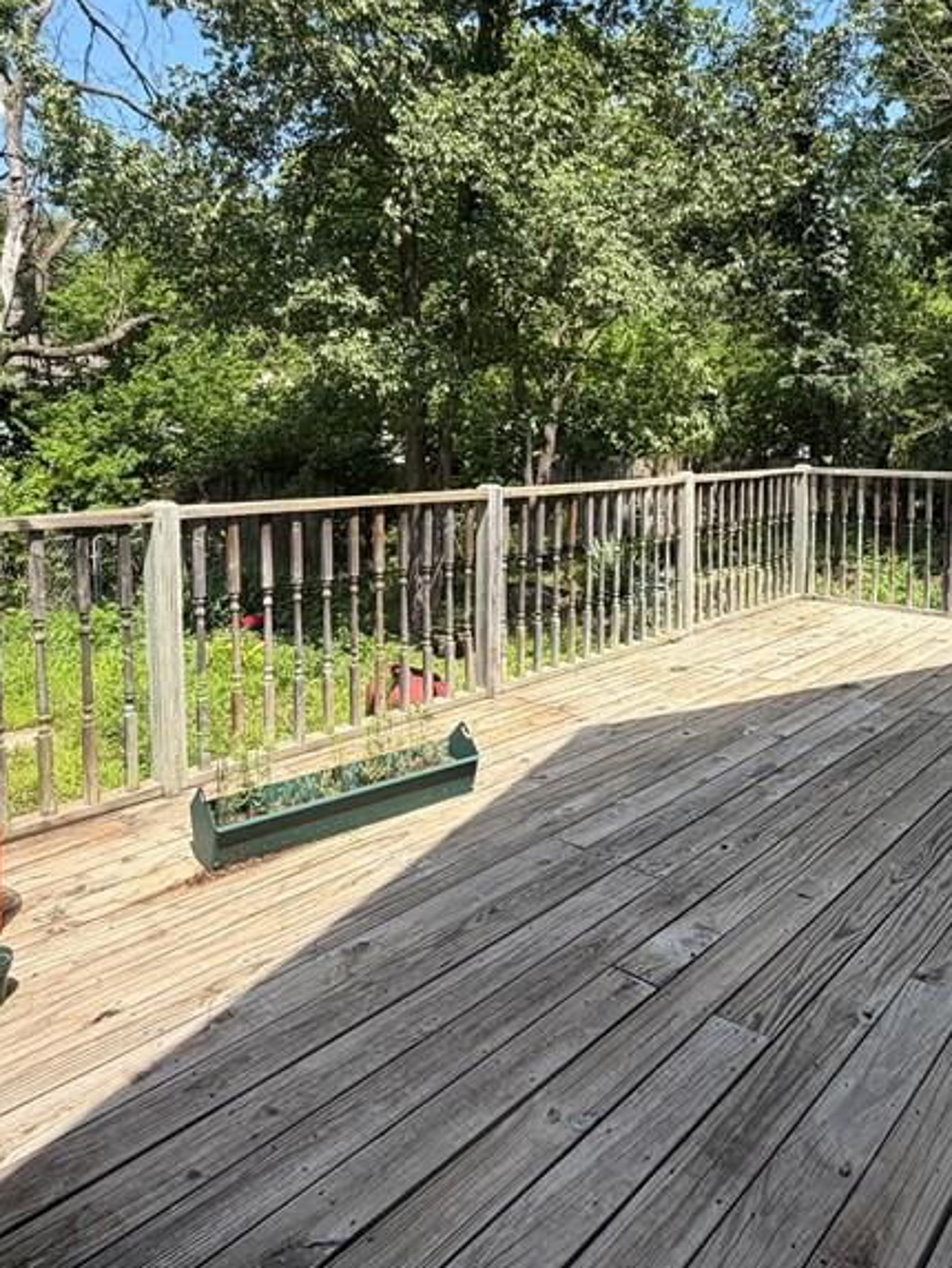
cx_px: 635
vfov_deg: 68.7
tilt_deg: -4.3
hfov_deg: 53.8
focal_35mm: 25
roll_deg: -0.7
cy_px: 505
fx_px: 916
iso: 40
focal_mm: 2.22
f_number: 2.2
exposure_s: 1/535
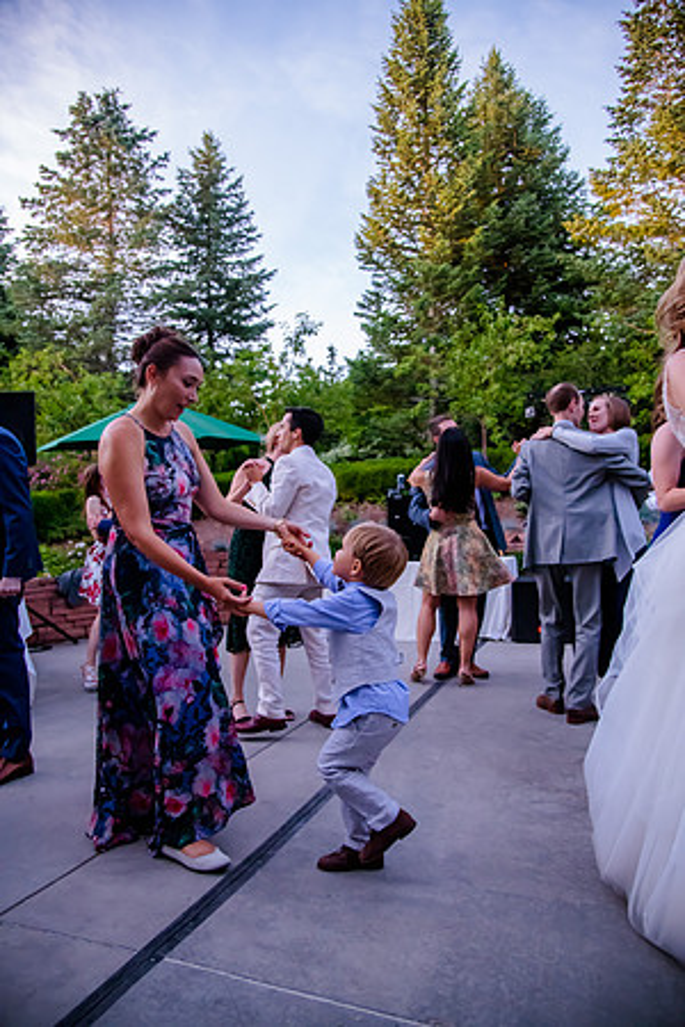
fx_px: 685
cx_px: 342
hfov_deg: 53.1
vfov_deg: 73.7
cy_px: 514
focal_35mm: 24
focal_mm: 24
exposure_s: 1/640
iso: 3200
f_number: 4
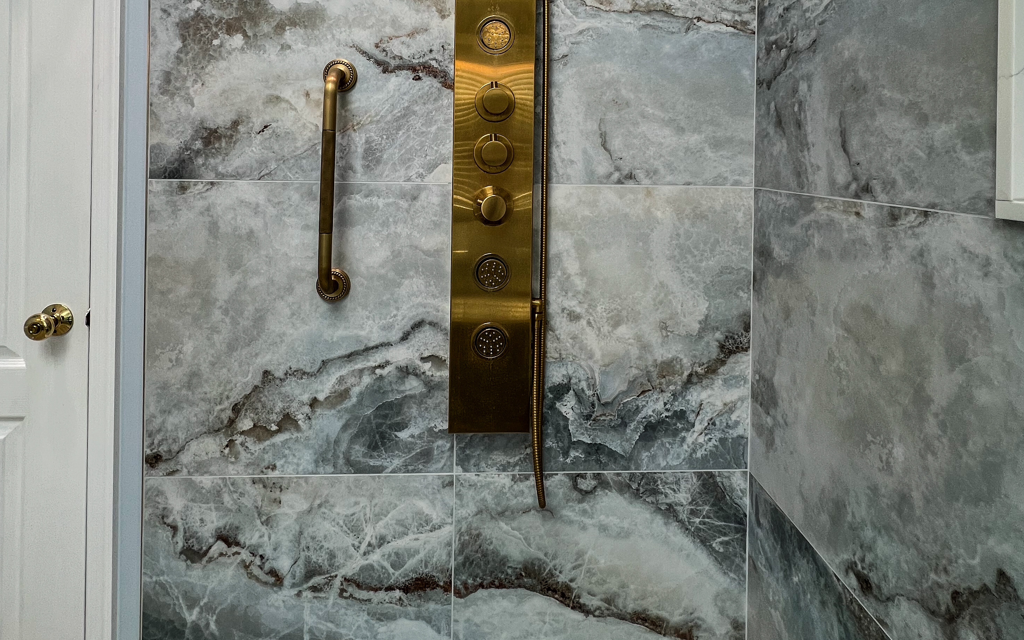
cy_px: 151
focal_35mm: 19
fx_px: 530
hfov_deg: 88.0
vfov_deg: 58.6
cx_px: 504
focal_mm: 1.57
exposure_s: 1/156
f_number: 1.8
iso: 32
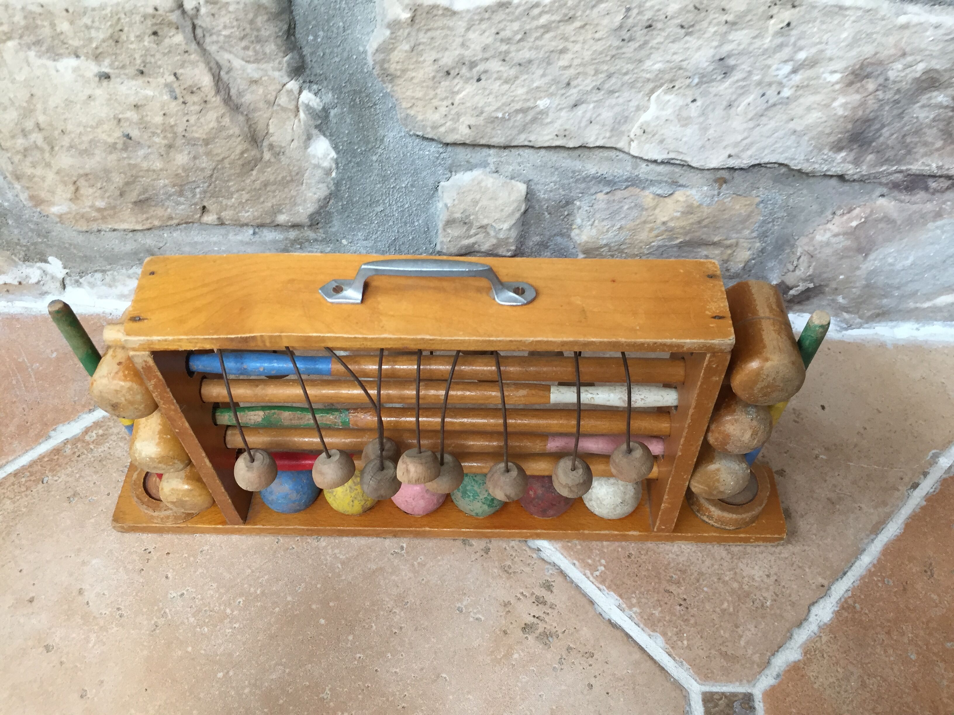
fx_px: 799
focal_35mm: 29
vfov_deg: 48.2
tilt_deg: -53.6
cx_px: 477
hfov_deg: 61.7
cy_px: 358
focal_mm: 4.15
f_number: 2.2
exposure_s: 1/33
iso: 100
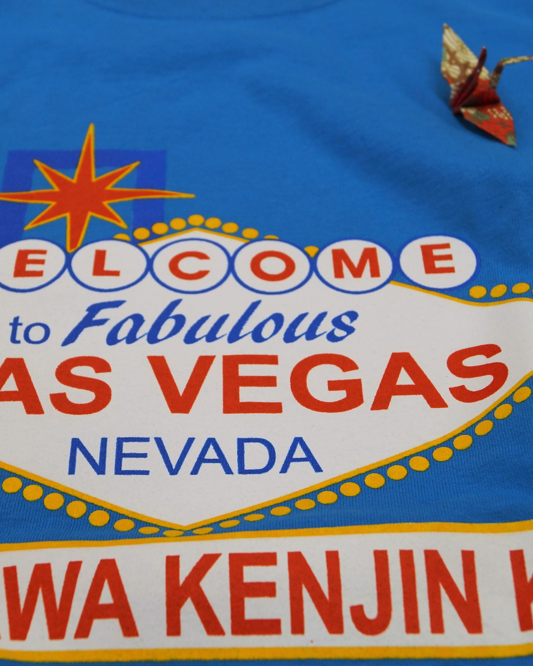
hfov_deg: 25.3
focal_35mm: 60
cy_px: 330
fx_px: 1183
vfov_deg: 31.5
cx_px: 193
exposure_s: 1/125
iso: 400
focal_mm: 28
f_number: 6.3
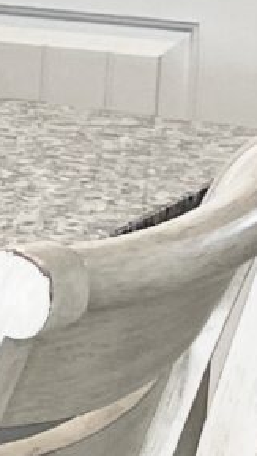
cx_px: -1220
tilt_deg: -8.8
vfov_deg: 8.5
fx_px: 3035
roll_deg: -0.6
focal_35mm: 251
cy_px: 27
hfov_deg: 4.1
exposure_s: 1/120
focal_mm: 4.2
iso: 64
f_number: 1.6
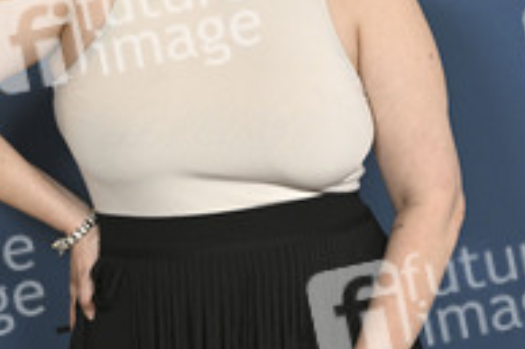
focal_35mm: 161
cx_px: 200
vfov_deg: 8.5
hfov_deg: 12.8
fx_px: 2346
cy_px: 165
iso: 2000
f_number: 5.6
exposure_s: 1/320
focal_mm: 78
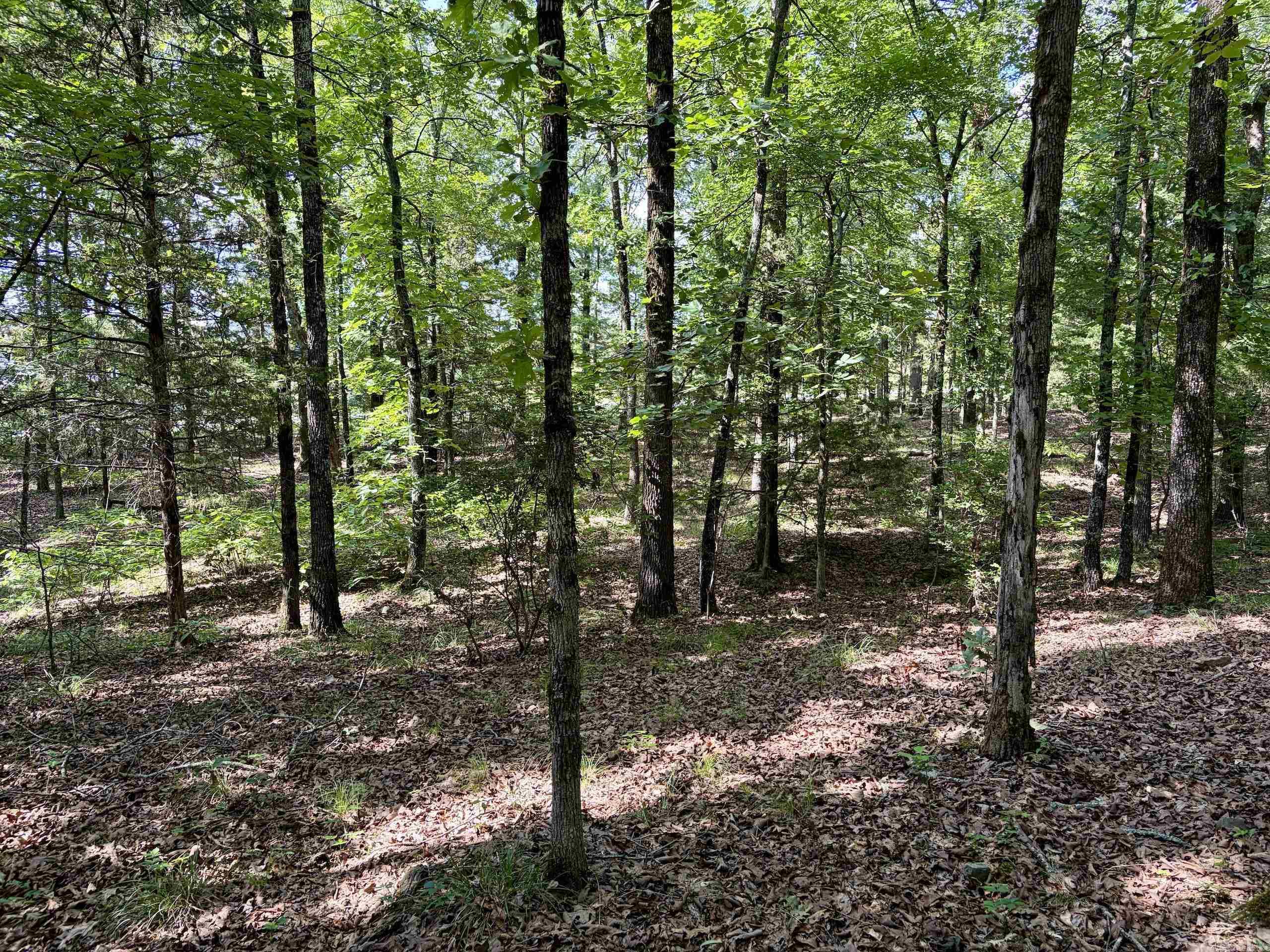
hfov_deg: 67.3
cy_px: 476
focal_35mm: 26
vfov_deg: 53.1
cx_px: 635
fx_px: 954
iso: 64
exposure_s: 1/195
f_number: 1.6
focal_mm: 5.96
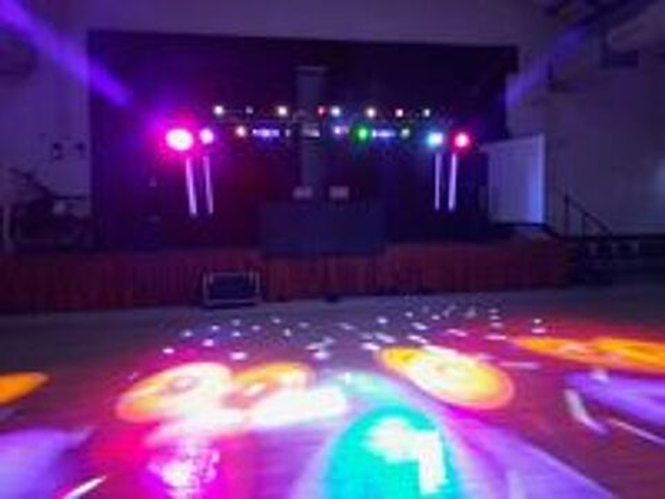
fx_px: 499
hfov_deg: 67.3
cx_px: 332
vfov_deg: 53.1
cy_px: 250
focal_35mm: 26
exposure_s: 1/17
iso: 640
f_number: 1.8
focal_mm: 4
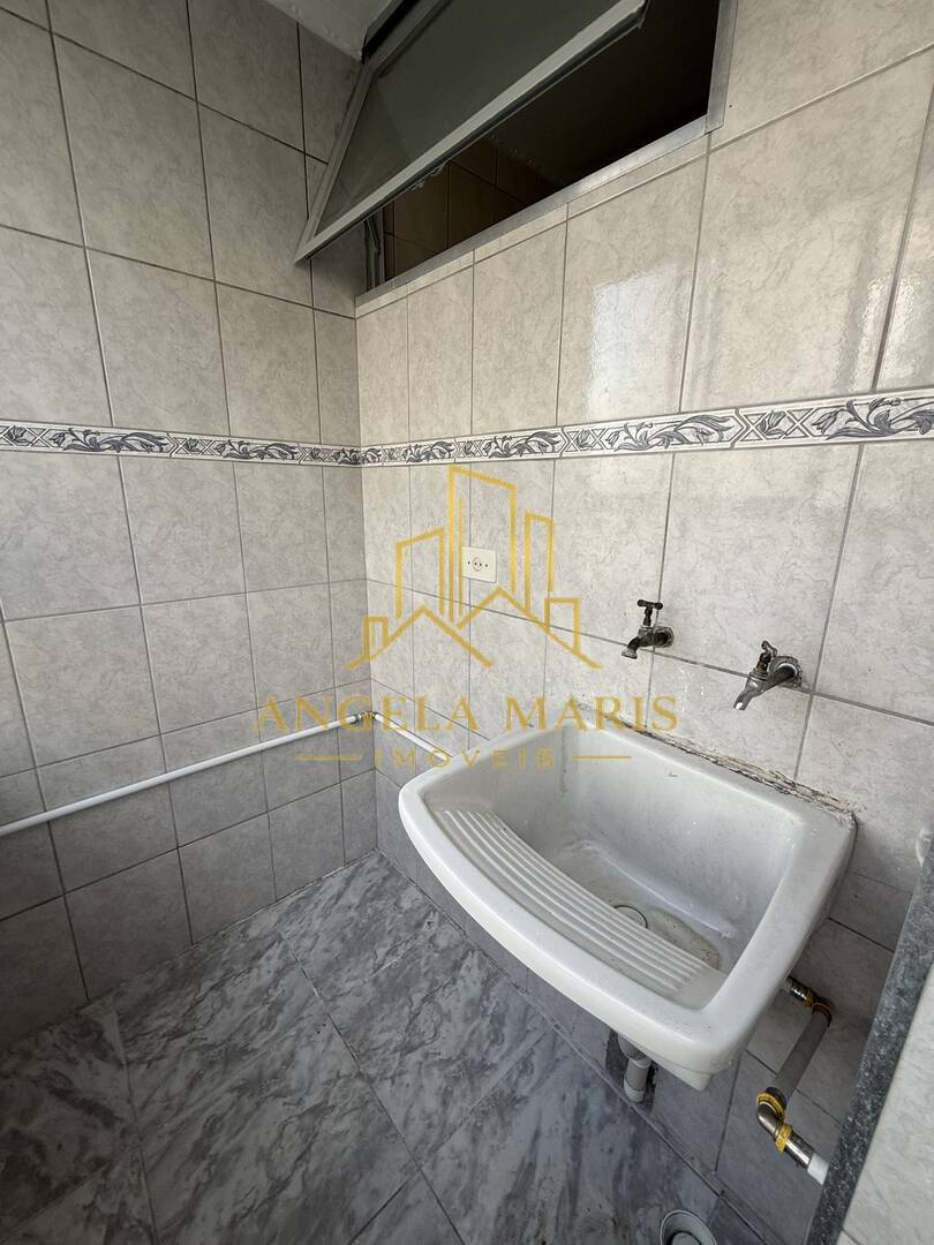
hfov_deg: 85.7
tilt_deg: -14.2
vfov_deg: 102.1
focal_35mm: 14
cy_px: 622
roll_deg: -2.5
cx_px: 467
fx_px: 504
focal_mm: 2.22
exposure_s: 1/111
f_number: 2.2
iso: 40
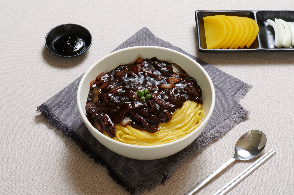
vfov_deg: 13.0
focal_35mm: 105
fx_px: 857
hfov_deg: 19.5
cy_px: 98
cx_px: 147
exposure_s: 1/125
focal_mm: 105
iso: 400
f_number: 9
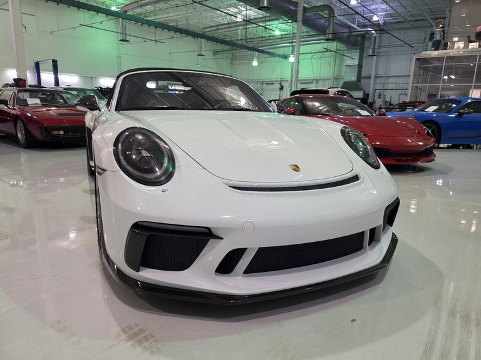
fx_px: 320
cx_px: 240
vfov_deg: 58.9
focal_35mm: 23
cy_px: 180
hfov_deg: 73.9
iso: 400
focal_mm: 6.3
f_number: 1.7
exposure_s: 1/120
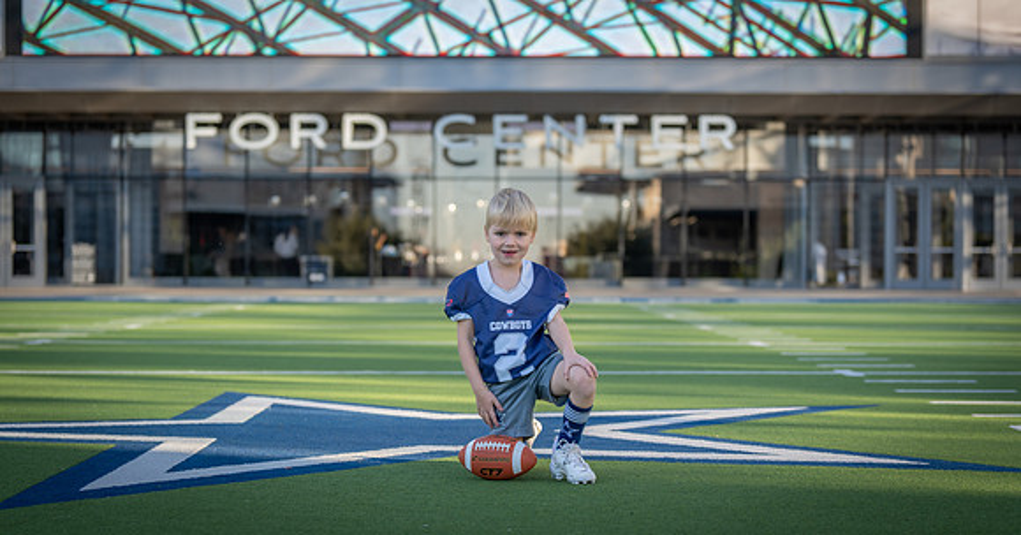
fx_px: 2118
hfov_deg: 27.1
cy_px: 342
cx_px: 514
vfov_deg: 14.4
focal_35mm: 80
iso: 100
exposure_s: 1/400
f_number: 2.8
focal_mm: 70
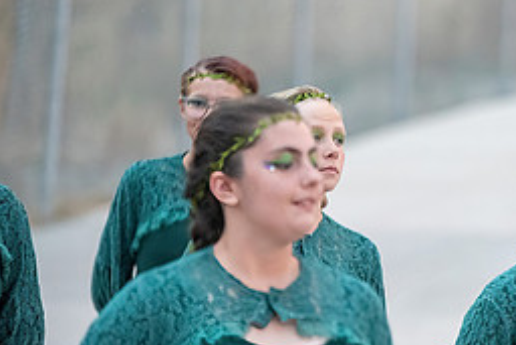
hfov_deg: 5.2
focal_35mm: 396
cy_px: 209
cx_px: 484
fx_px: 5679
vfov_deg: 3.5
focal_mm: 175
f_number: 2.8
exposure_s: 1/400
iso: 6400
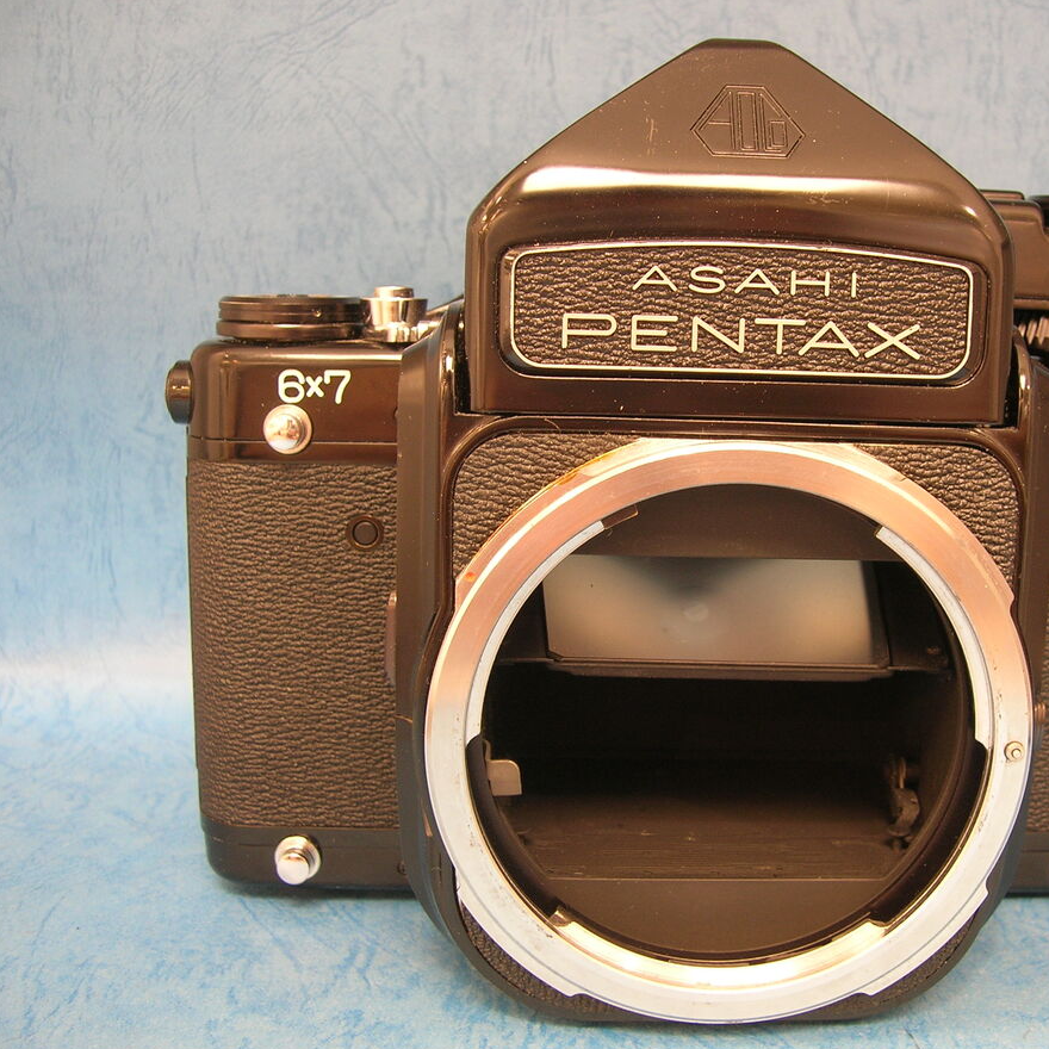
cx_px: 670
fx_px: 1406
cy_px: 533
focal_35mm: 41
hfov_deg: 40.6
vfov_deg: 40.9
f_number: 2.9
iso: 50
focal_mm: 5.7
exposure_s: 1/4
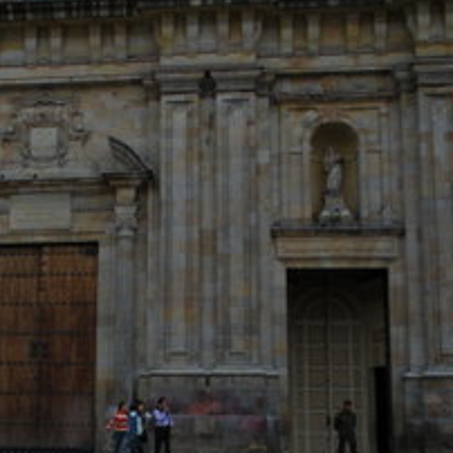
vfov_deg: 27.1
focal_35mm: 63
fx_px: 933
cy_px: 303
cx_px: 123
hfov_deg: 27.0
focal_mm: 6.3
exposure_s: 1/936
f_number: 3.5
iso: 64
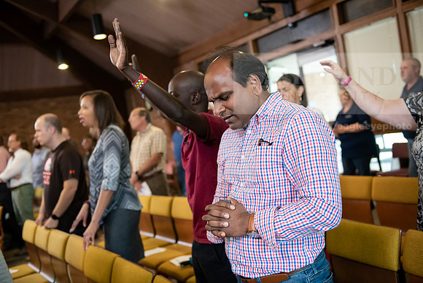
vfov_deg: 35.1
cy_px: 142
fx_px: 447
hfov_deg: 50.7
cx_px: 212
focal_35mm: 38
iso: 2500
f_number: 2.8
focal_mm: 38
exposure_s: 1/125
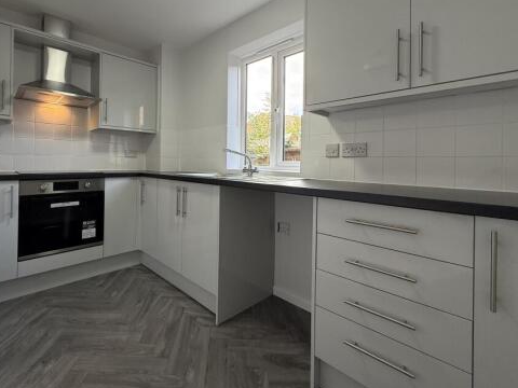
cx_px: 221
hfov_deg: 90.4
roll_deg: -1.1
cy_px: 161
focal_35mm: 17
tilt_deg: +1.1
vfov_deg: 74.1
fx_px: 254
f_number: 2.2
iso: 100
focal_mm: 2.22
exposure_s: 1/99
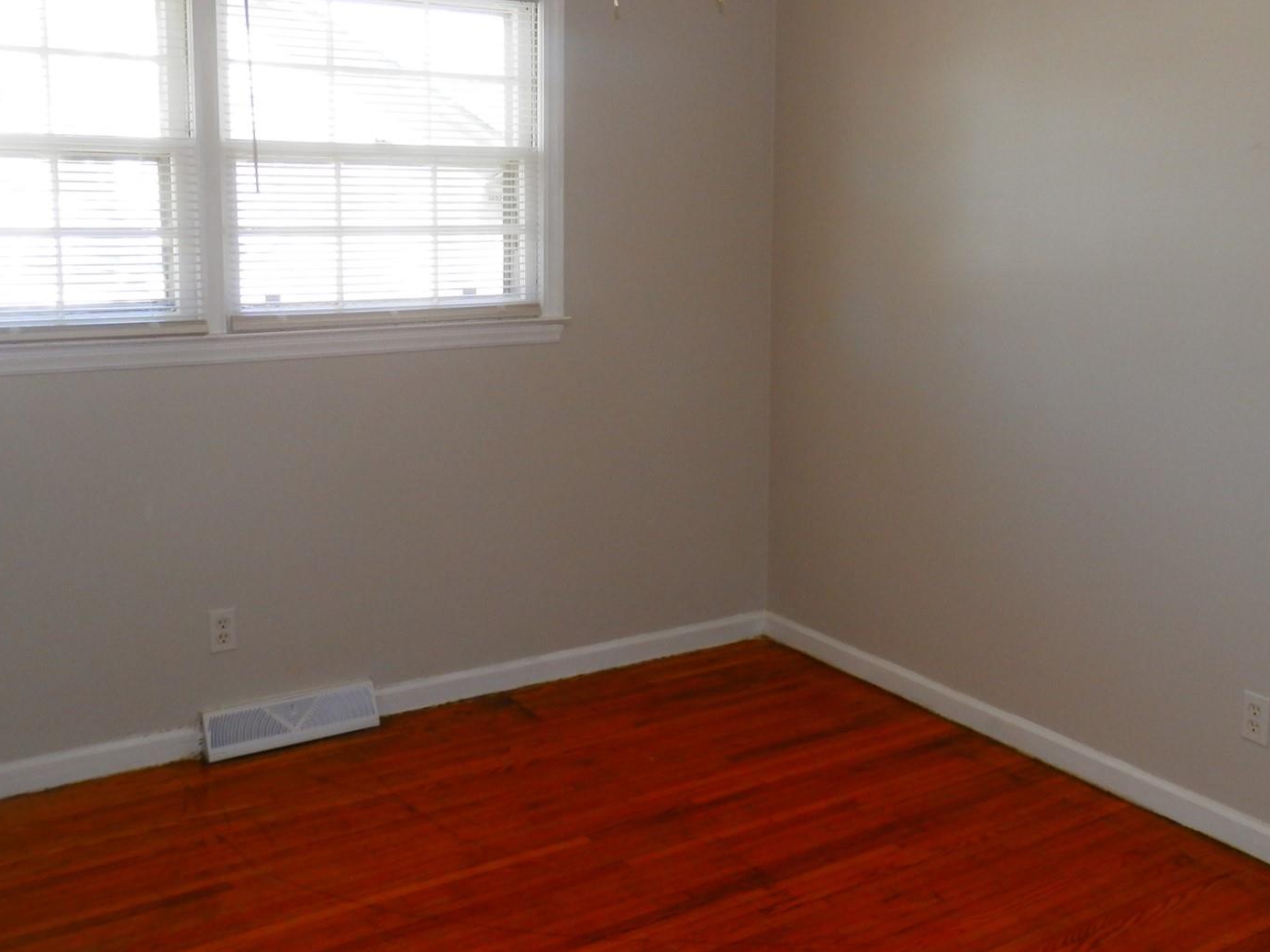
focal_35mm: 37
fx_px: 1357
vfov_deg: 38.5
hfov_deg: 49.9
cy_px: 366
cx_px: 738
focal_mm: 4.5
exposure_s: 1/30
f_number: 3
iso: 100
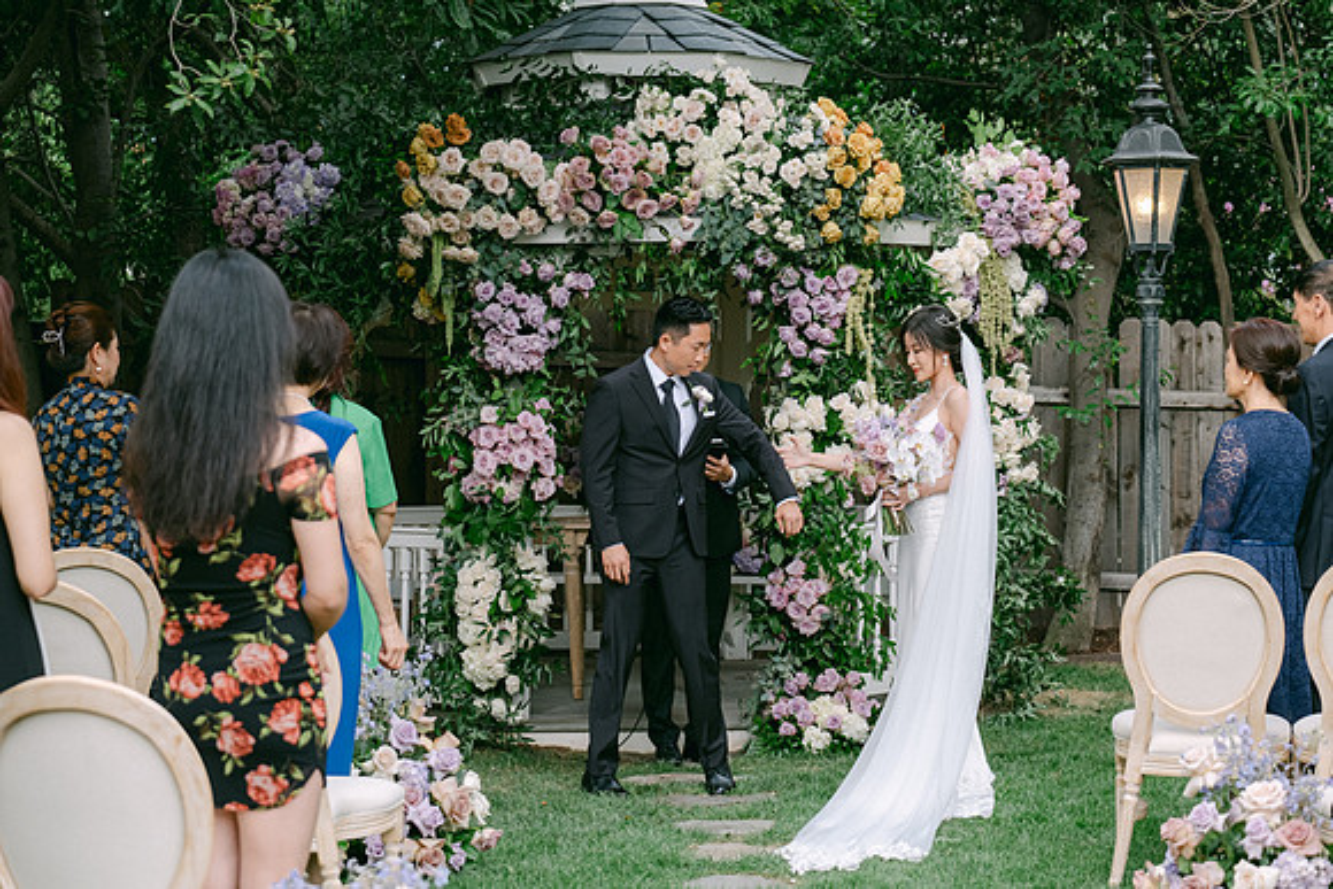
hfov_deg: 26.0
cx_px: 666
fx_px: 2889
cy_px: 444
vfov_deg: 17.5
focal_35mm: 78
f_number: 2.8
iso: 320
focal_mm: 52
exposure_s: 1/340
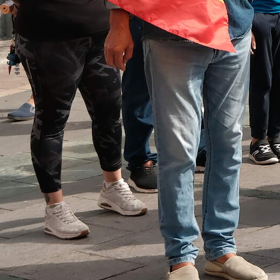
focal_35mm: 160
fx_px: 1464
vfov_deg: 10.7
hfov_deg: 10.5
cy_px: -94
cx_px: 439
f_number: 4.7
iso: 125
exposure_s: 1/500
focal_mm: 30.5
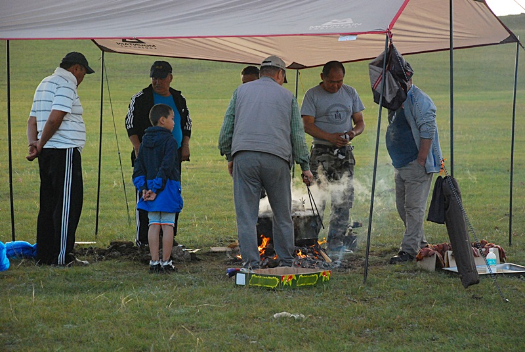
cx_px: 262
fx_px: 1753
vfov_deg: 11.5
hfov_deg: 17.0
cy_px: 176
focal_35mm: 120
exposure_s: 1/320
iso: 1100
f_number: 5.6
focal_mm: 80
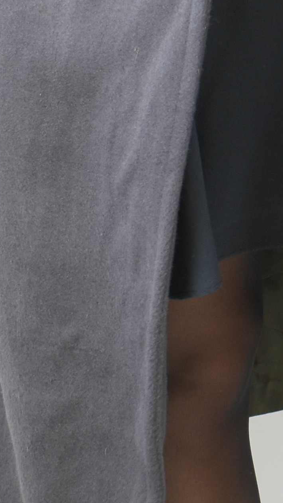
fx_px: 2288
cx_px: 389
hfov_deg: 7.0
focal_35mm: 171
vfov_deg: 12.4
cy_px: -19
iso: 400
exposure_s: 1/60
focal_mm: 23
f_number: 4
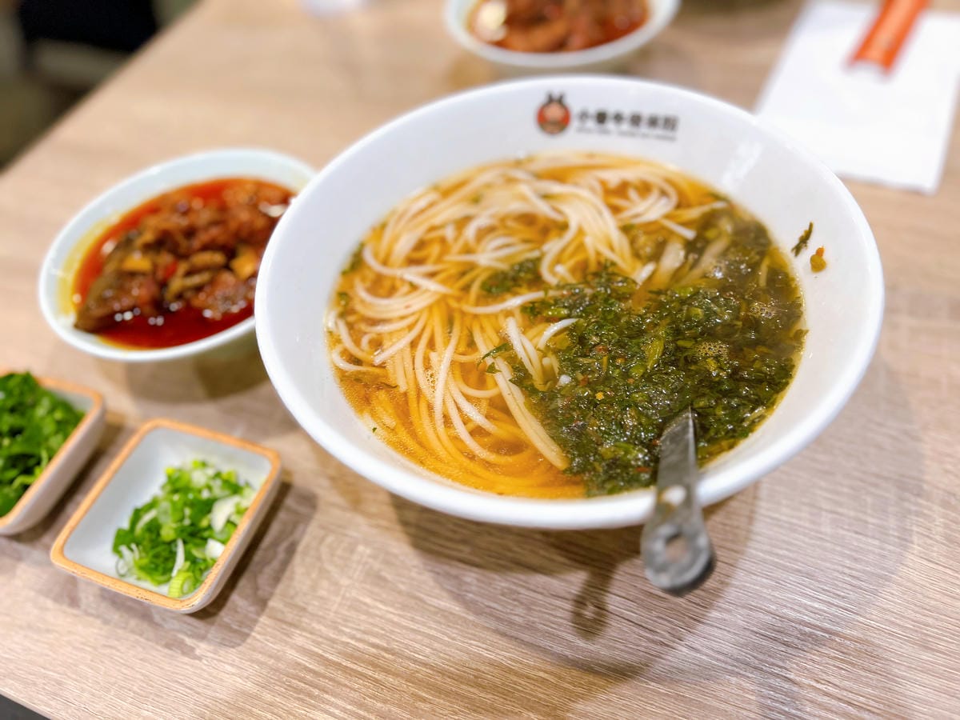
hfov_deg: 67.3
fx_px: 721
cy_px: 360
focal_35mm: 26
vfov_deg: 53.1
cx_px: 480
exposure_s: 1/60
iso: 100
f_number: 1.5
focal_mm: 5.7
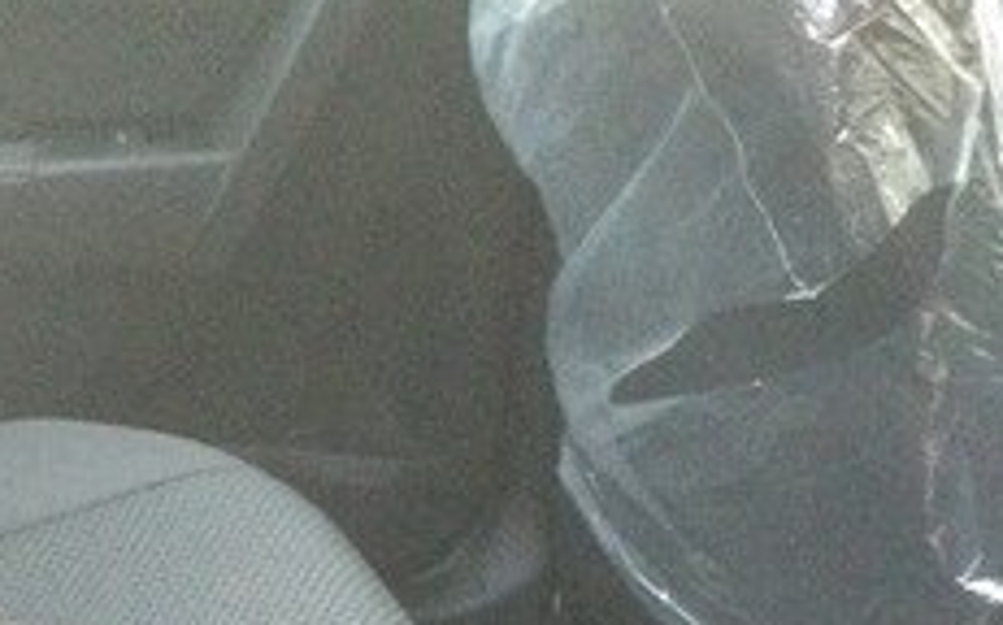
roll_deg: -4.9
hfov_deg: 23.5
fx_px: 2404
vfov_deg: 14.2
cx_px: 373
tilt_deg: -34.8
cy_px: 840
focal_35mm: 88
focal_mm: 4.15
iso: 320
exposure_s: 1/25
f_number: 2.2
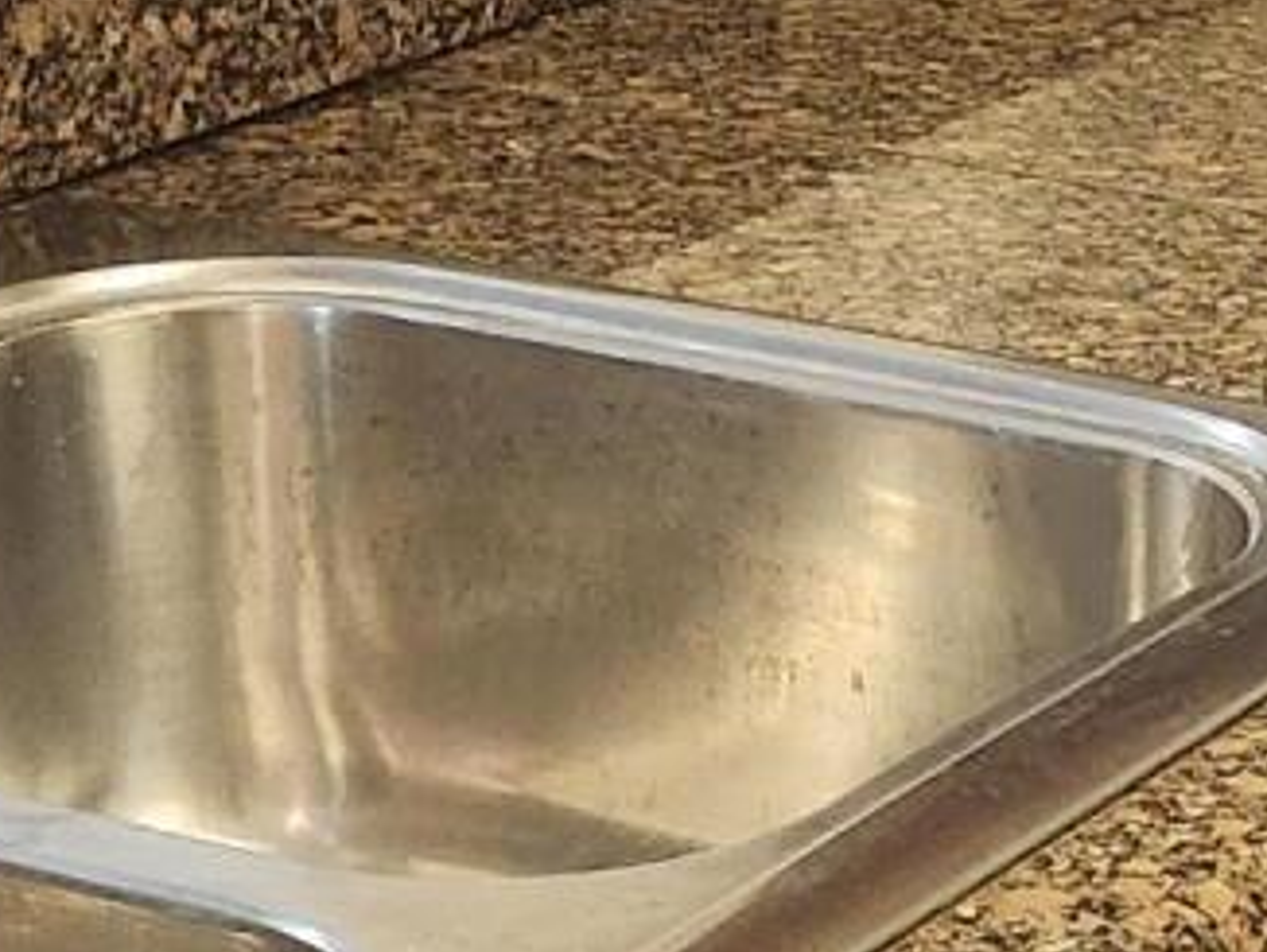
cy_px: 435
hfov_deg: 13.5
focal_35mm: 141
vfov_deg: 10.5
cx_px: 1675
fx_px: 5165
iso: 800
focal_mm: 5.54
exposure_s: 1/120
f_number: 1.8
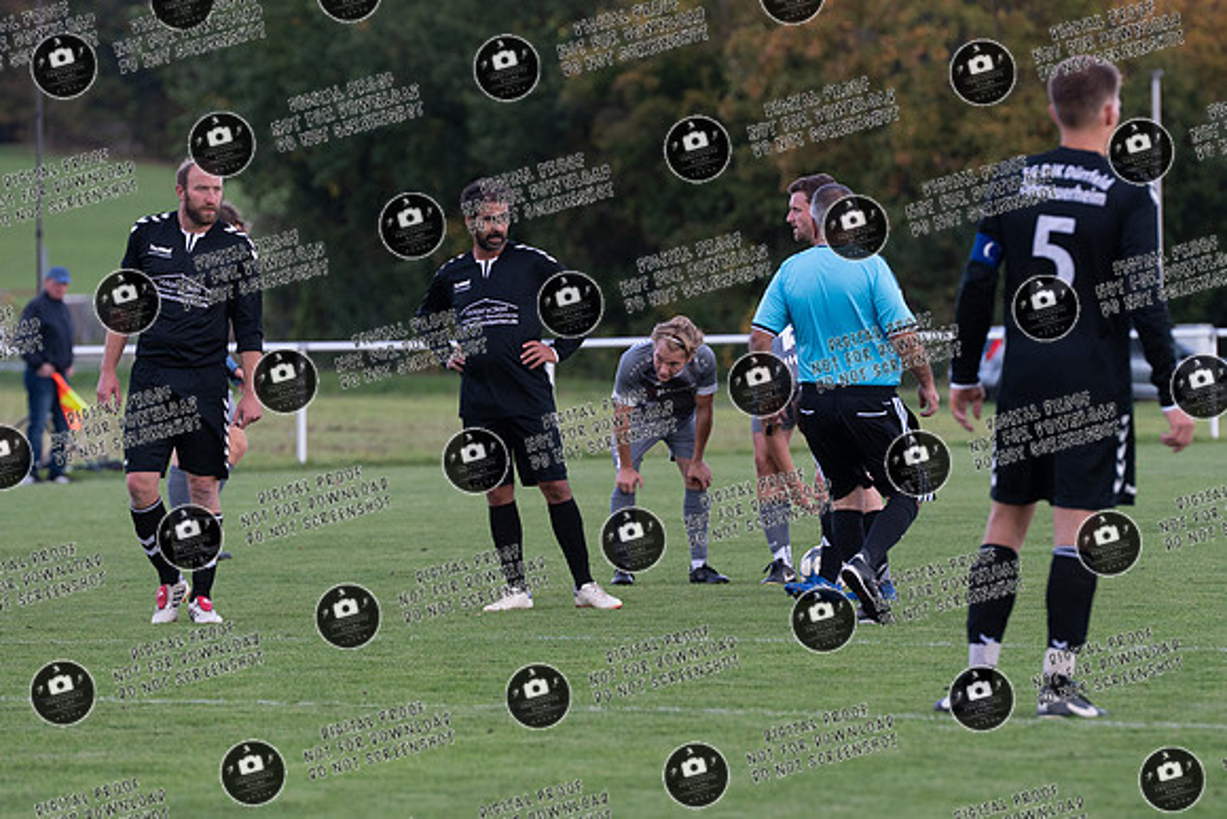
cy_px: 373
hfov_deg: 8.1
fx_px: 8619
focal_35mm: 253
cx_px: 668
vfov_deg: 5.4
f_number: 4
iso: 800
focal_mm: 185
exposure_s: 1/1600
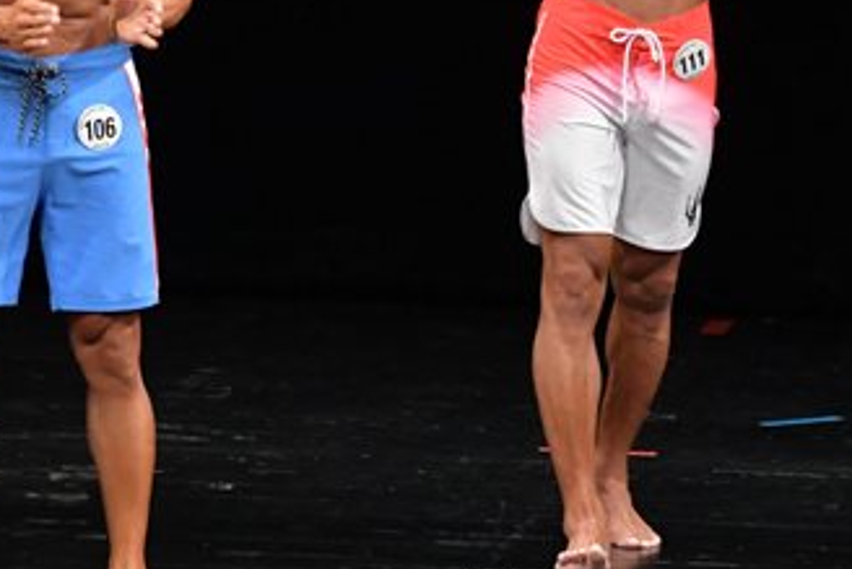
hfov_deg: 3.4
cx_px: 677
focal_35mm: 602
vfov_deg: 2.3
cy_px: 49
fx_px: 14253
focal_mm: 170
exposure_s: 1/400
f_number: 5.6
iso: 3200
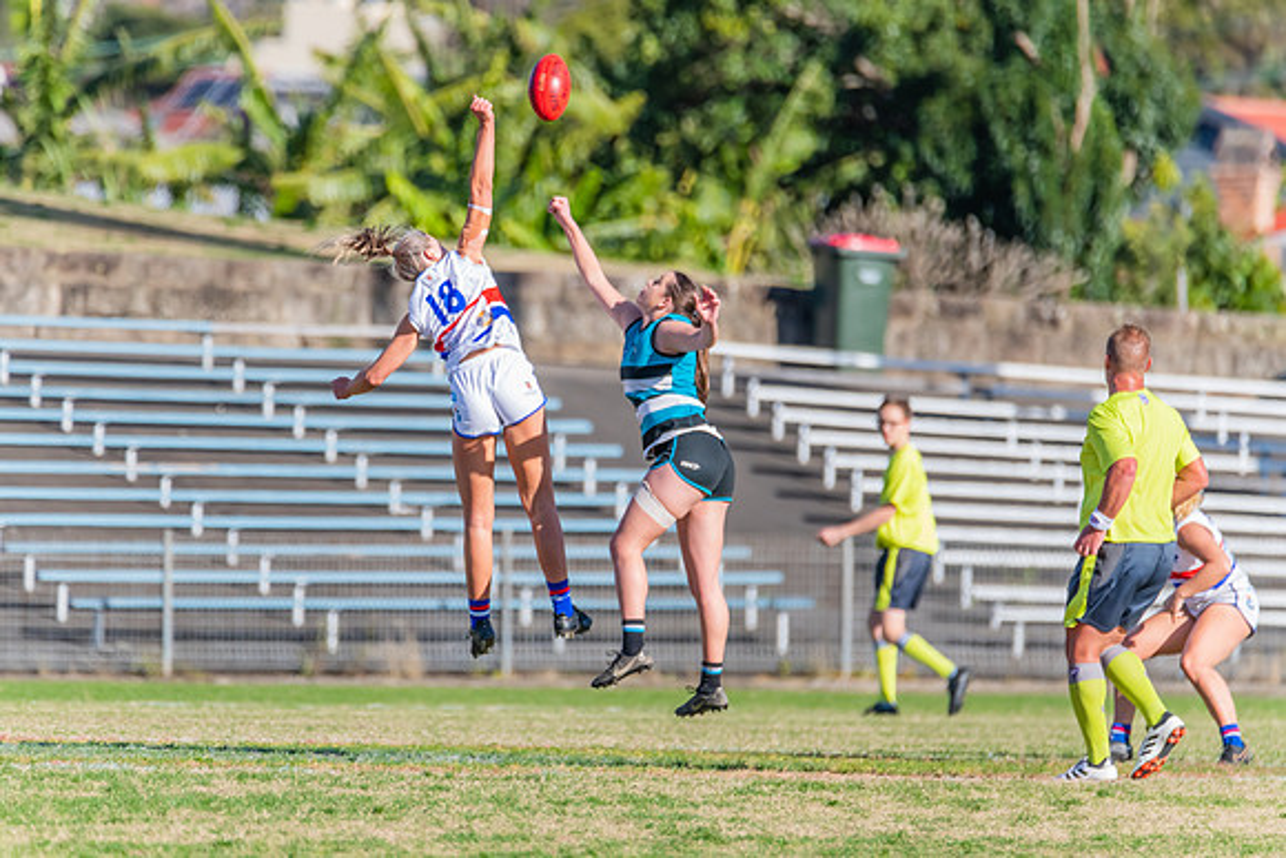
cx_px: 605
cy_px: 427
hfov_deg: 3.2
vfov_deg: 2.1
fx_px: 23009
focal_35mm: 644
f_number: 8
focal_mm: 600
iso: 800
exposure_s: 1/1600
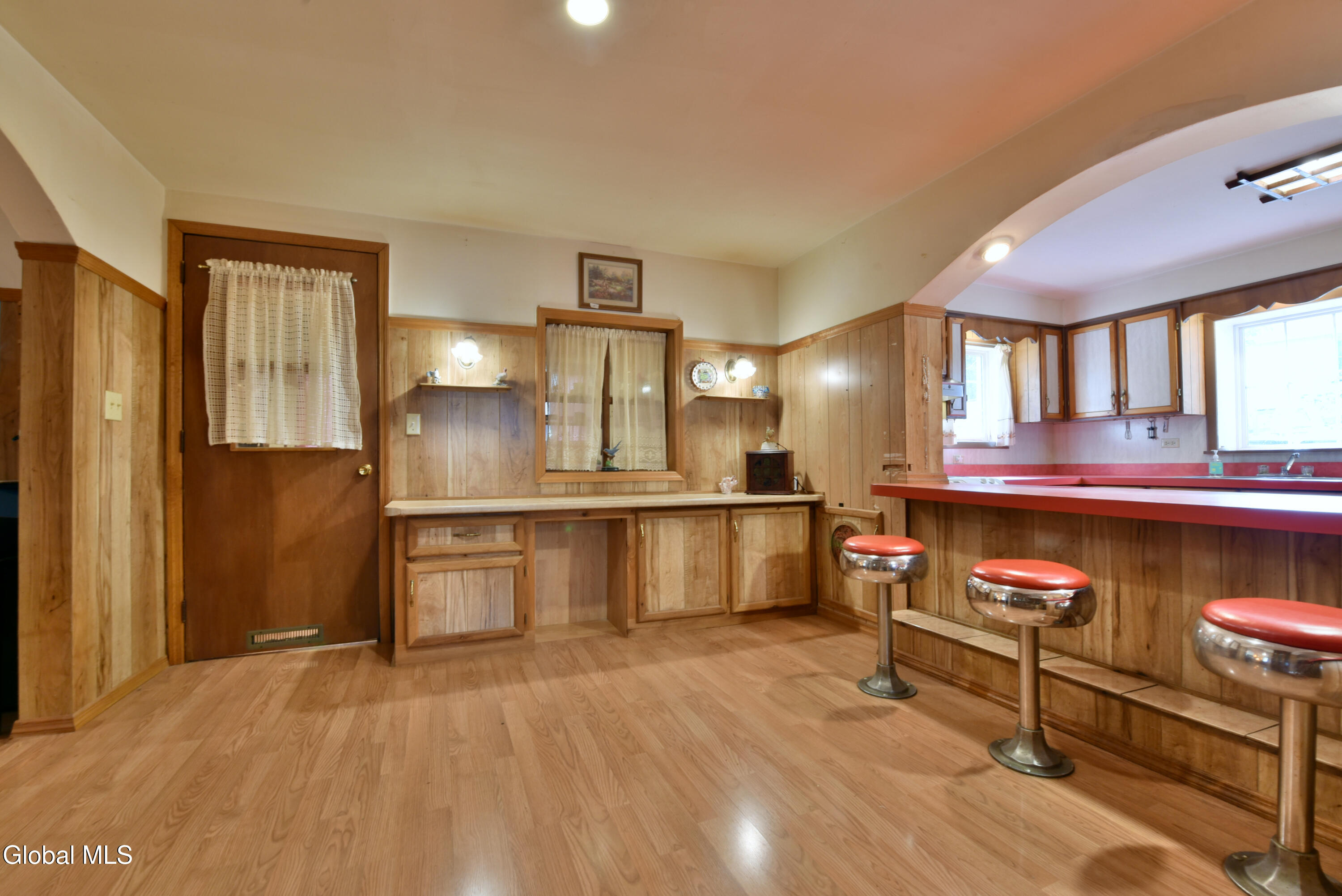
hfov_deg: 104.2
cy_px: 448
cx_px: 671
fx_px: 522
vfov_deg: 81.3
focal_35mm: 14
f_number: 11
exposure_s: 1/2
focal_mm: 14
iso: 800
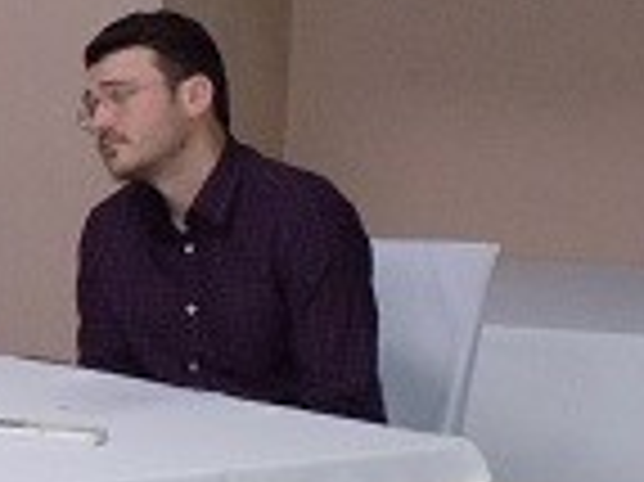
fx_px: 3197
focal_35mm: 172
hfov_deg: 10.7
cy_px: 383
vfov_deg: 8.6
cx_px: -585
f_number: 3.6
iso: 450
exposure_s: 1/30
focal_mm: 7.3
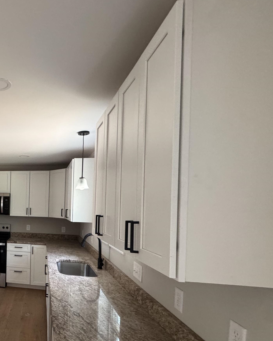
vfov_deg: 69.3
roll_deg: -0.3
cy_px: 210
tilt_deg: -0.6
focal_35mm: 24
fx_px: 242
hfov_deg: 46.3
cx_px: -15
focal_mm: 2.22
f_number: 2.2
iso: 320
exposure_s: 1/62
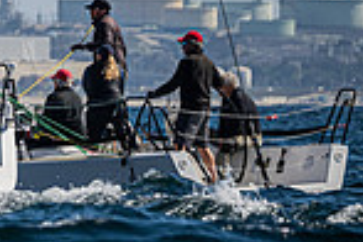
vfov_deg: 1.1
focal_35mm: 1250
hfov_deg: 1.6
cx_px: -349
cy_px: -7
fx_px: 12603
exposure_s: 1/3200
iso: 400
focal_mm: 270
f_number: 5.3
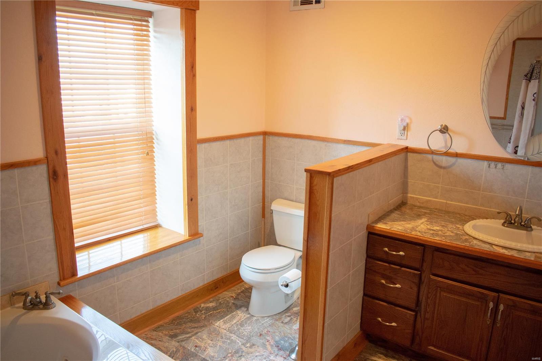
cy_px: 180
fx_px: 542
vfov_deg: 36.9
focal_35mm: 36
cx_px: 271
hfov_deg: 53.1
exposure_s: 1/60
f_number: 4
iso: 200
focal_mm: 24
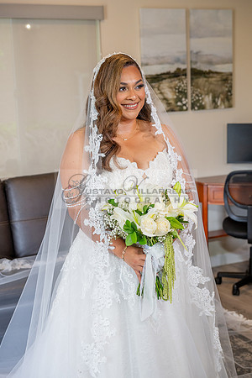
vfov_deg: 35.6
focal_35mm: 56
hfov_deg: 24.2
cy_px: 189
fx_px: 588
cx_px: 126
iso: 1250
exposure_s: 1/200
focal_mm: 56
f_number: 4
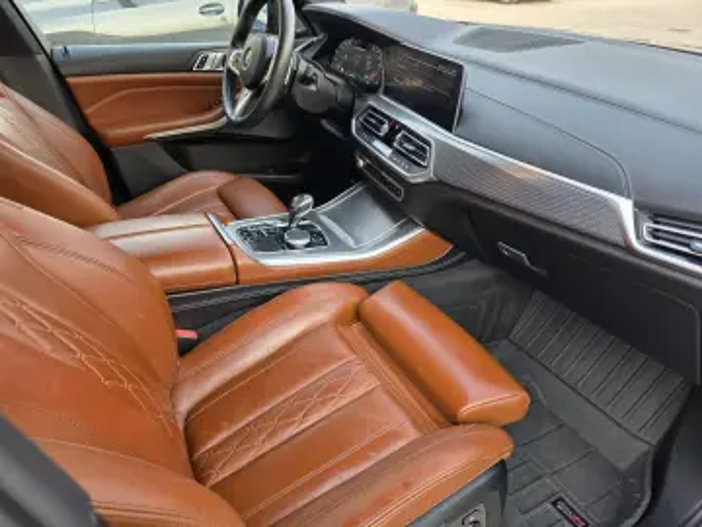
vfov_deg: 58.9
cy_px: 264
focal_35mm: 23
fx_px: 466
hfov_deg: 73.9
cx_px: 351
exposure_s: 1/180
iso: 64
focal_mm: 6.3
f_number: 1.7
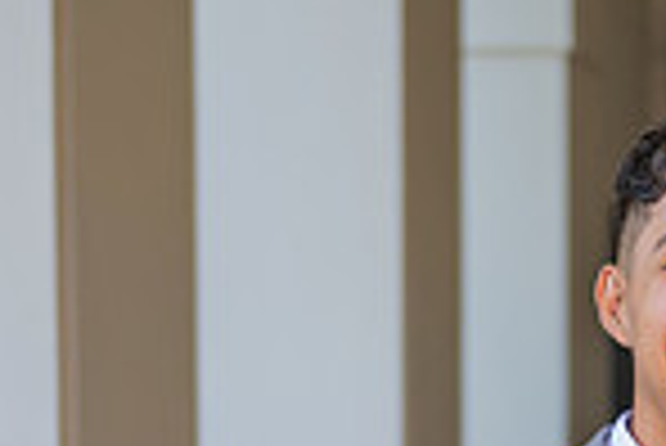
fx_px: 3481
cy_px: 728
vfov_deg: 7.2
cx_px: 922
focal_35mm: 188
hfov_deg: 10.6
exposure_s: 1/200
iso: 200
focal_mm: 48
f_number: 3.2
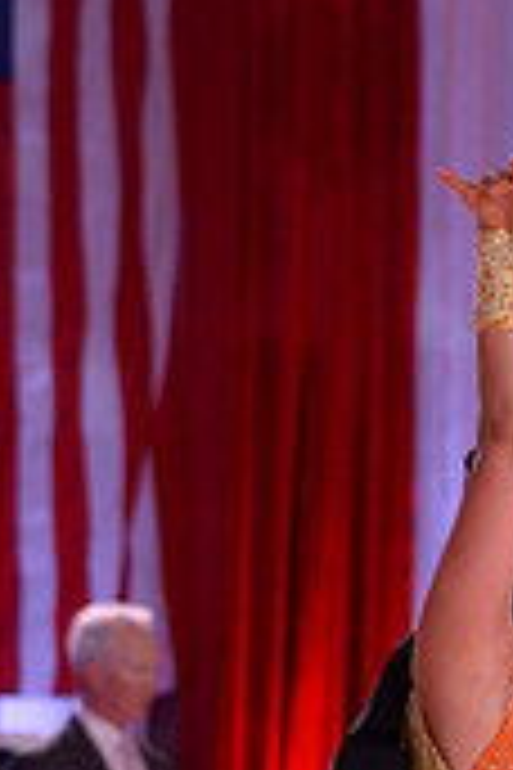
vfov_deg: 5.1
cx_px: 686
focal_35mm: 406
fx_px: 8678
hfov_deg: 3.4
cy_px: 995
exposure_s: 1/250
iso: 2000
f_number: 5.6
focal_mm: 120
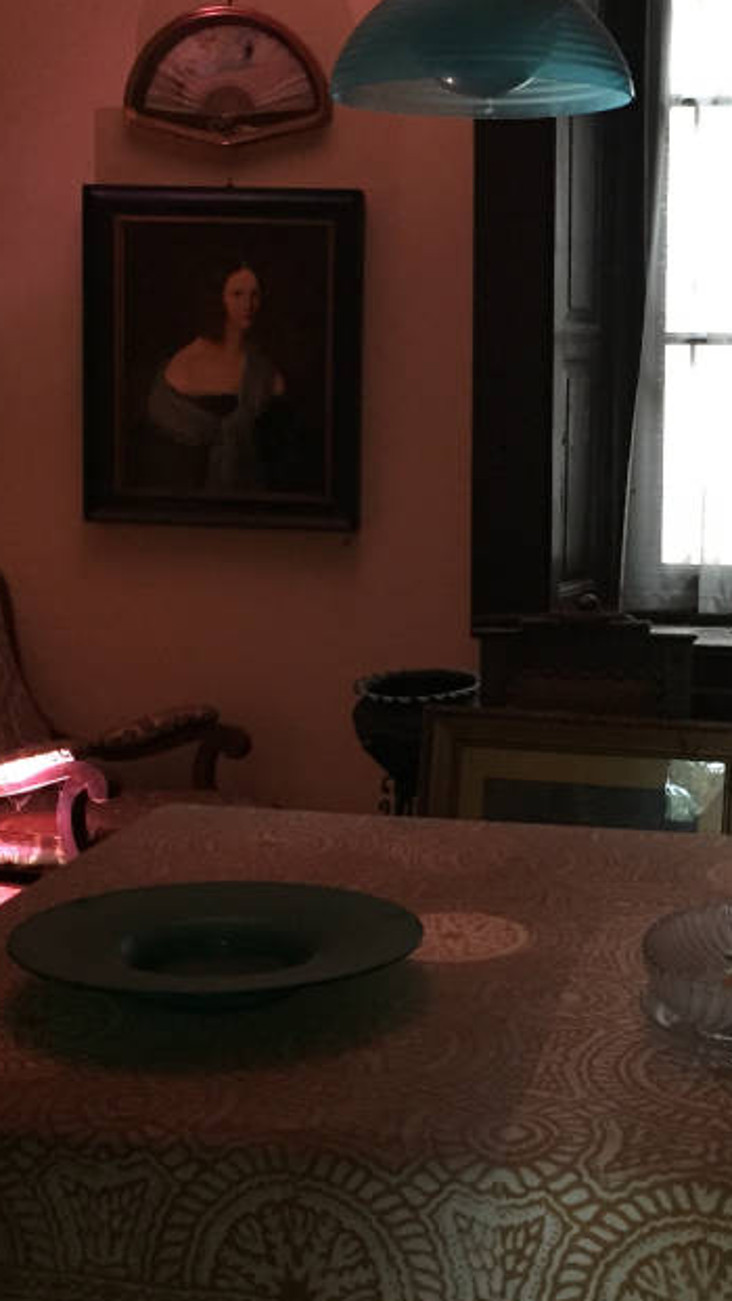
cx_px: 573
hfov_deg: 22.8
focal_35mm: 52
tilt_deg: -5.2
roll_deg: -1.2
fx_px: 1794
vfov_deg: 39.8
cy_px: 563
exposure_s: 1/17
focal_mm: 4.15
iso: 250
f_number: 2.2
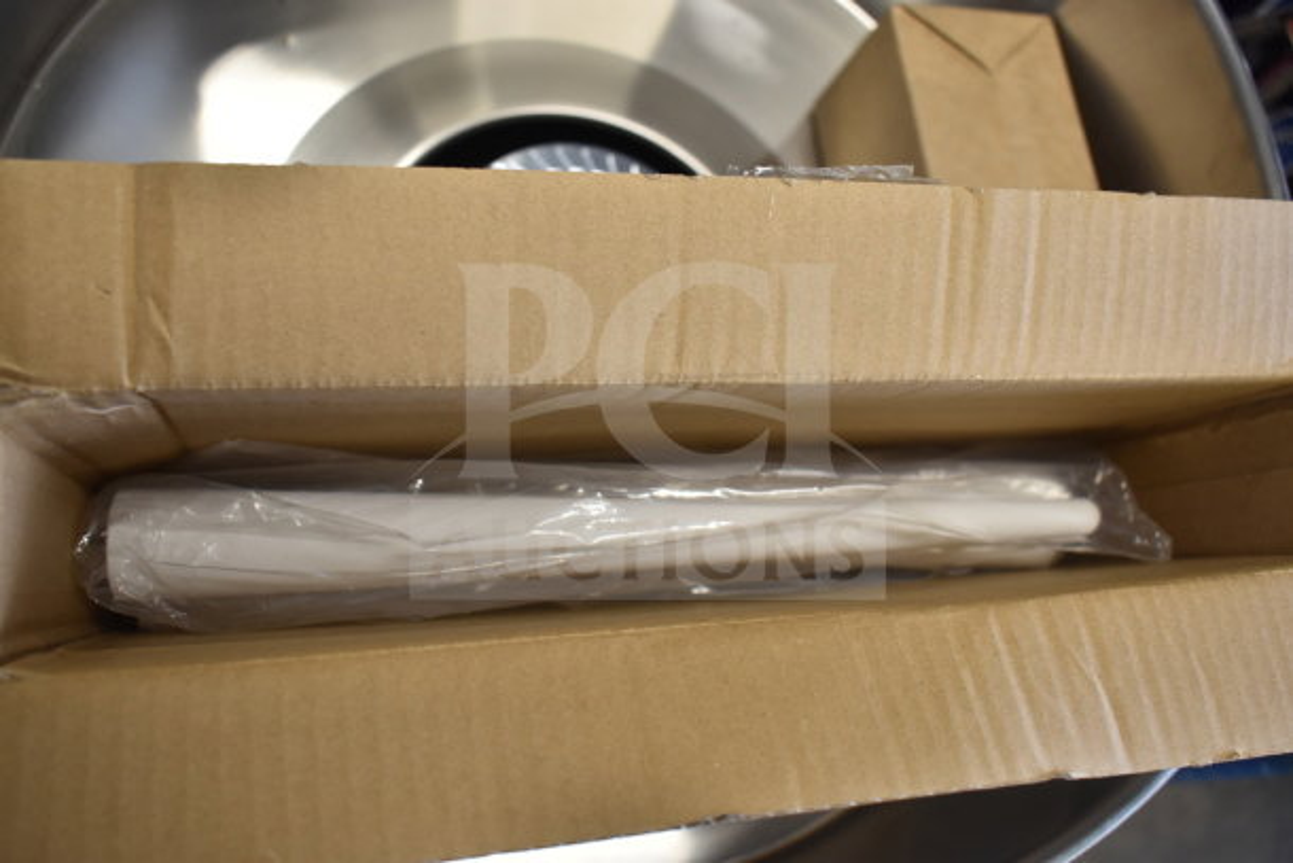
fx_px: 1239
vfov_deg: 38.4
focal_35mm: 34
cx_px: 646
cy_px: 432
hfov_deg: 55.1
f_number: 3.8
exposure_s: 1/40
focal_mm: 23
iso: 450
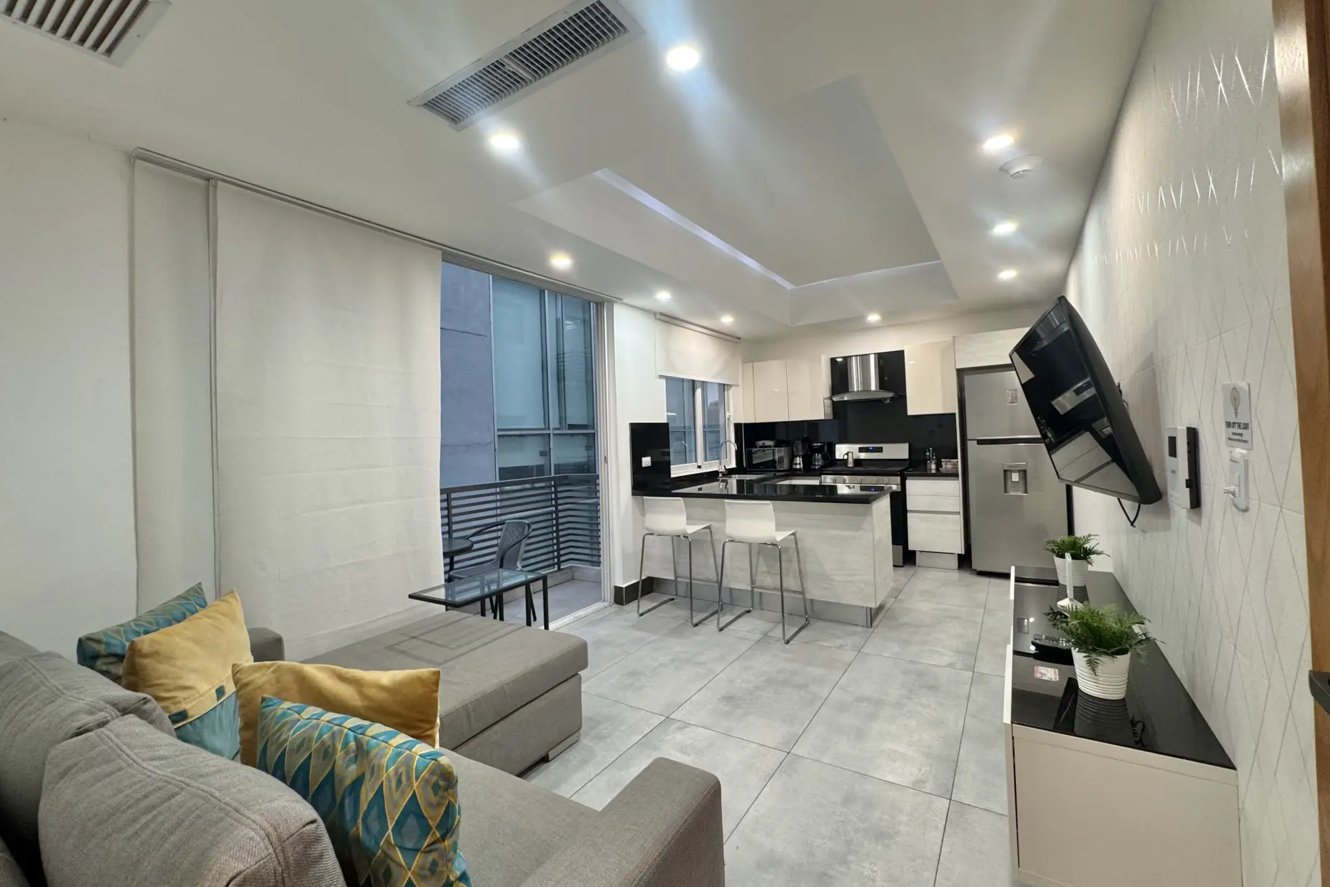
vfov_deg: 77.3
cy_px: 432
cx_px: 666
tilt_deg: -0.5
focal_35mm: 15
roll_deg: +1.7
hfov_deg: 100.4
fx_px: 554
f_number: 2.2
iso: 160
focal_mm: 2.22
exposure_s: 1/60
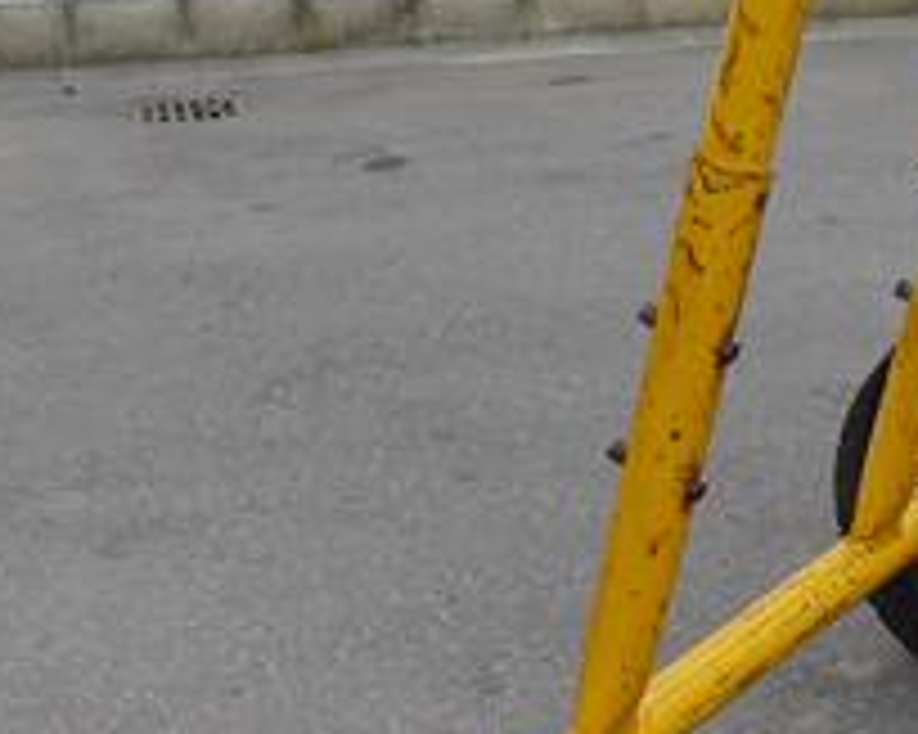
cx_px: 835
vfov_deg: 16.4
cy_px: 698
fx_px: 2498
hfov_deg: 20.4
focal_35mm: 92
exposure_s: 1/320
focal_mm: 15
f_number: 6.3
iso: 160
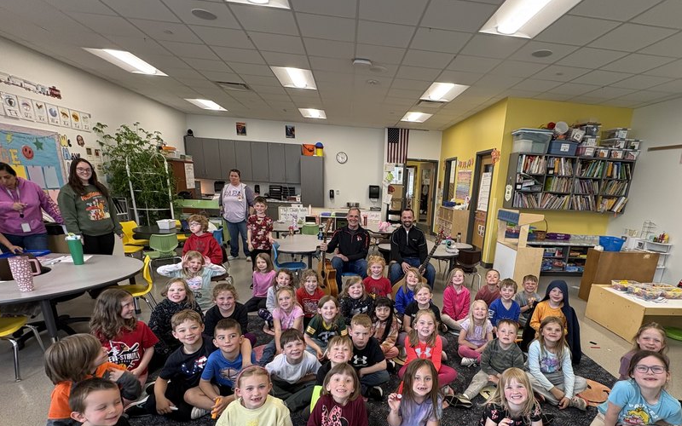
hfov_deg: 87.3
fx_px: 353
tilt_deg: -16.3
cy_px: 285
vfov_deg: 60.7
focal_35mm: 19
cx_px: 396
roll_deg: -3.1
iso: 160
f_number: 2.2
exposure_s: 1/60
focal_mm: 2.22
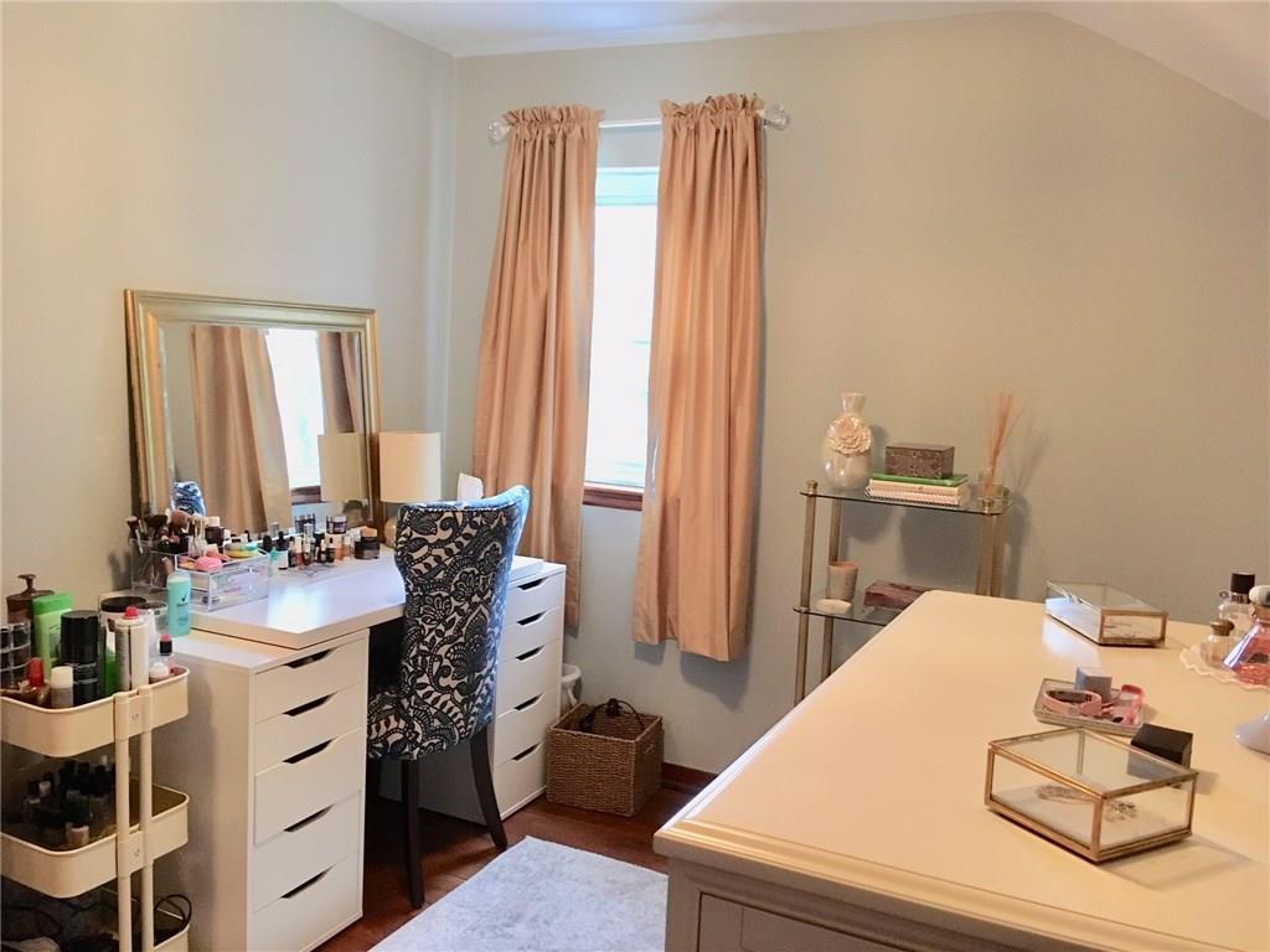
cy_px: 476
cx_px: 635
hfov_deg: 61.7
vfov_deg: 48.2
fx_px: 1064
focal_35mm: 29
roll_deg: -3.0
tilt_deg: -7.2
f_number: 2.2
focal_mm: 4.15
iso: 250
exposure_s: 1/15
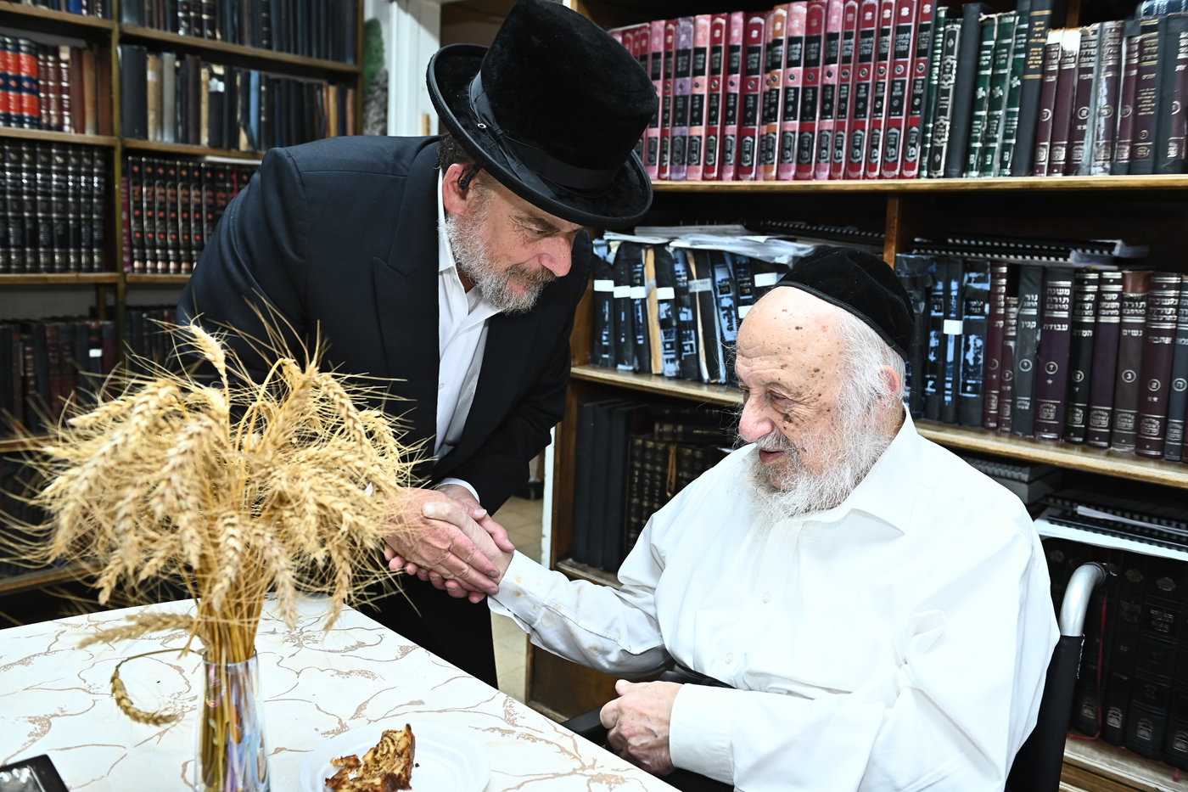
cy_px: 396
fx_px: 957
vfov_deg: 45.0
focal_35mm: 29
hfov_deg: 63.7
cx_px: 594
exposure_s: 1/160
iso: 1000
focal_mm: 29
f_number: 4.5
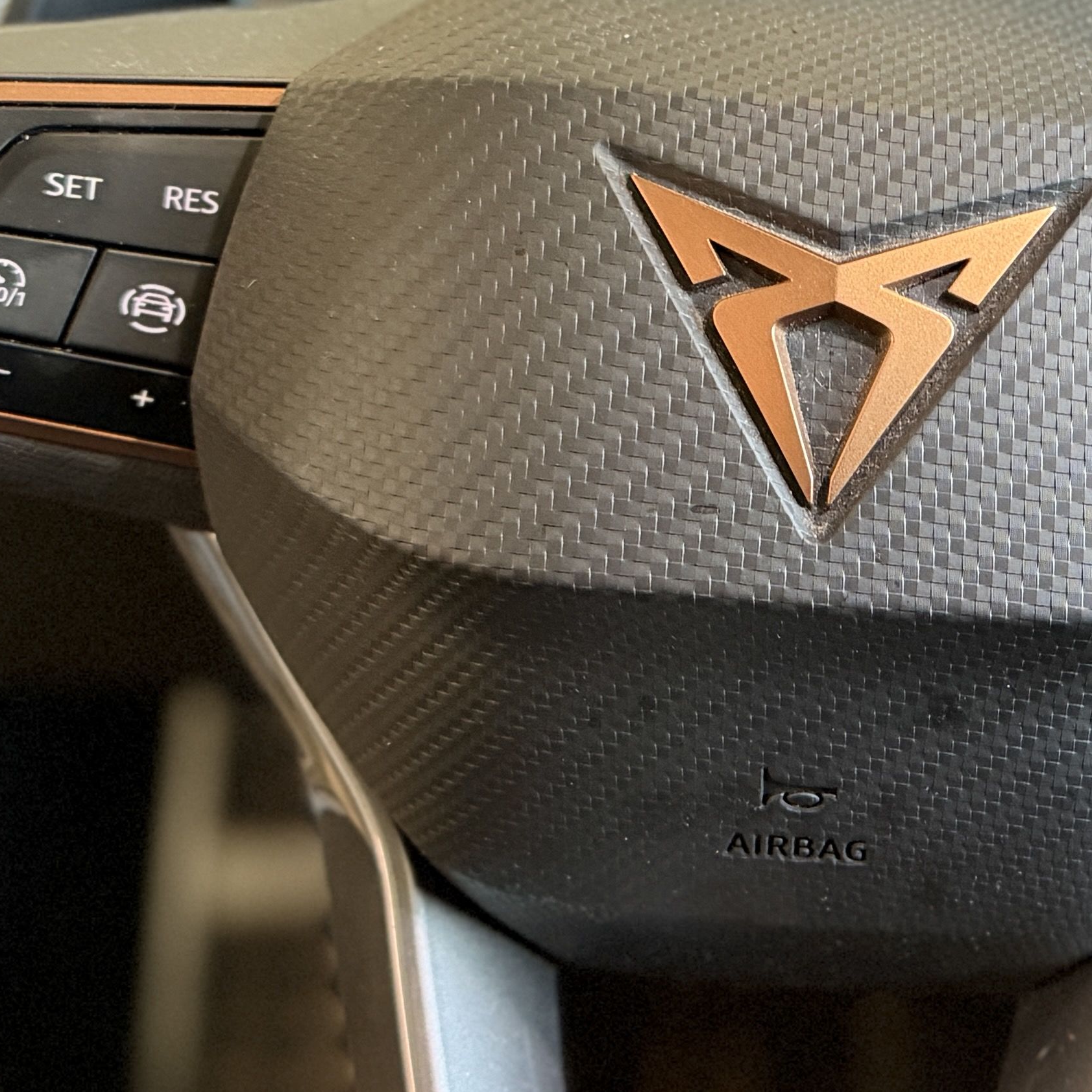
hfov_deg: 23.5
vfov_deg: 23.8
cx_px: 932
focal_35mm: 72
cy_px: 278
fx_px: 2570
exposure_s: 1/56
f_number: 1.78
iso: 640
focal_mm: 6.76
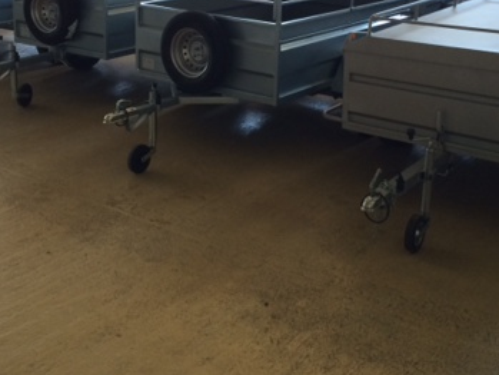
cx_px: 252
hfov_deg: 34.9
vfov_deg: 26.0
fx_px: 793
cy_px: 59
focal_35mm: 55
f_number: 2.2
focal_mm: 4.12
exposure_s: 1/30
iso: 80
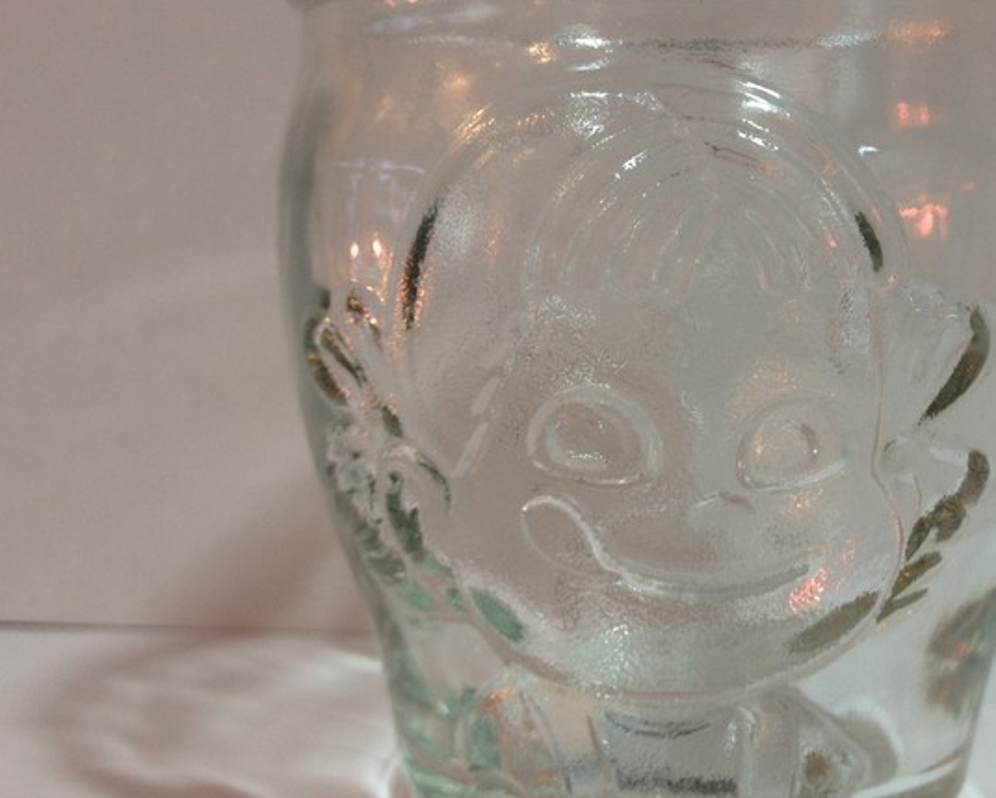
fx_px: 1504
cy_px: 383
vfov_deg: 29.7
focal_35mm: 51
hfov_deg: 36.4
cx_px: 630
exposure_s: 1/33
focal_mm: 4.28
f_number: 2.4
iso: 64
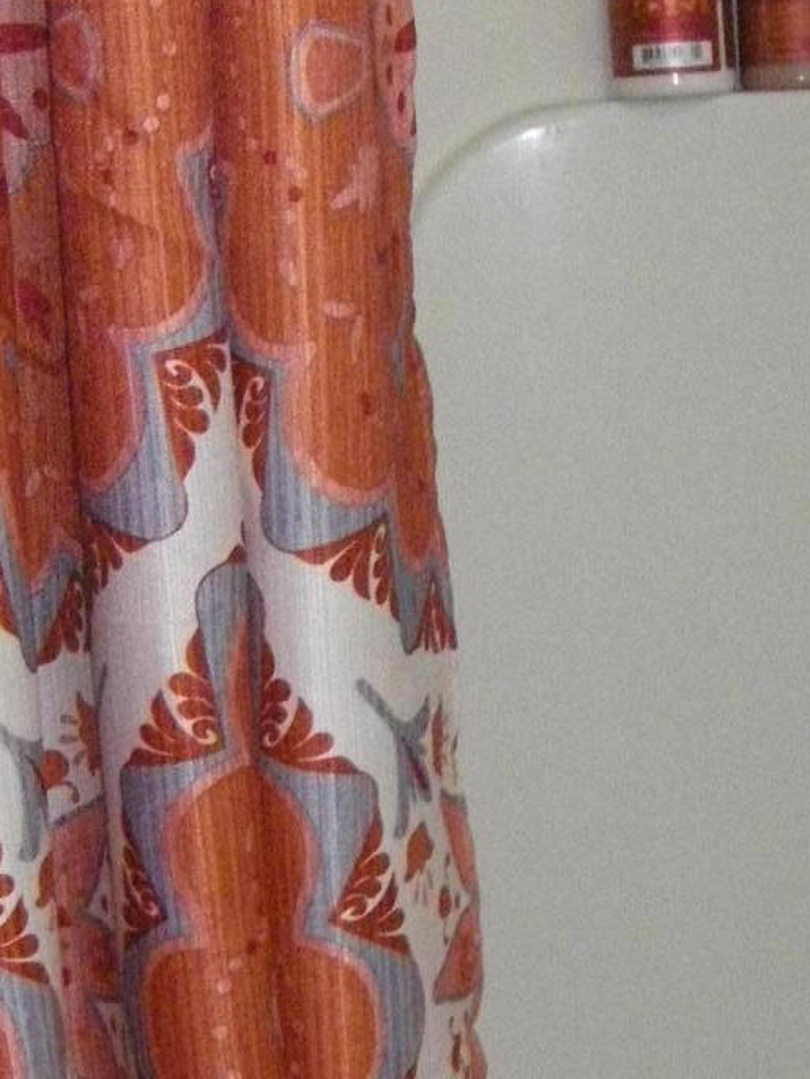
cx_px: 665
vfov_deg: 17.7
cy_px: 613
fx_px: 3462
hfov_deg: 13.3
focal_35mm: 111
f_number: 3.5
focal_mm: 6.3
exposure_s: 1/50
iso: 800
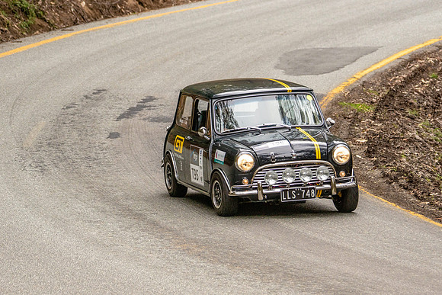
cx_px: 221
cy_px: 148
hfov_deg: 6.4
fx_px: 3977
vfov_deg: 4.2
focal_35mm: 324
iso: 400
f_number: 5
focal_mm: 200
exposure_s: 1/640
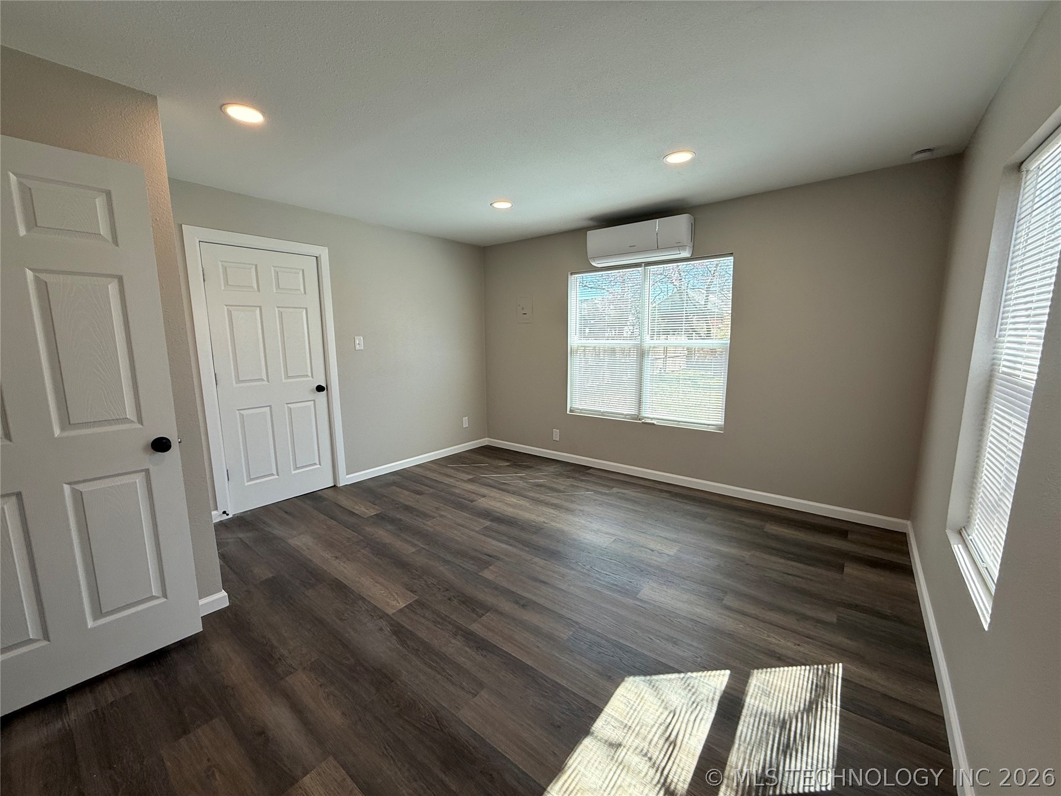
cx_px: 530
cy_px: 398
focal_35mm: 14
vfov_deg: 85.7
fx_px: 429
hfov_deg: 102.1
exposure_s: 1/175
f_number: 2.2
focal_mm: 2.22
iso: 64
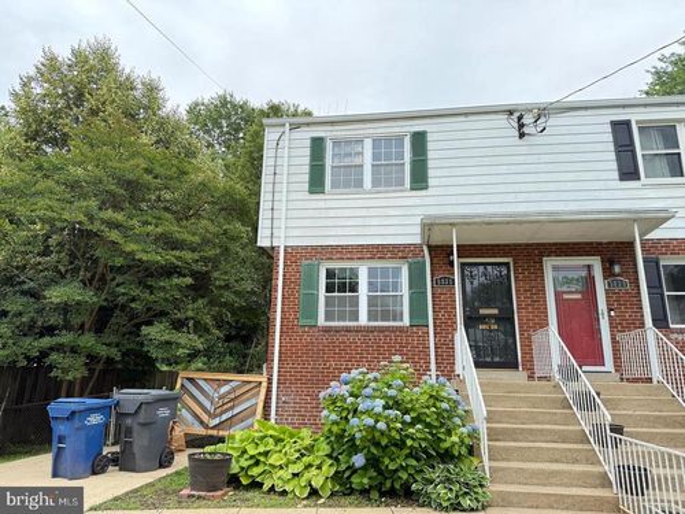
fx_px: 475
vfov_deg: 56.8
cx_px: 342
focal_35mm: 24
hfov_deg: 71.6
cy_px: 257
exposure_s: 1/1292
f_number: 1.78
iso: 100
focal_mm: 6.76
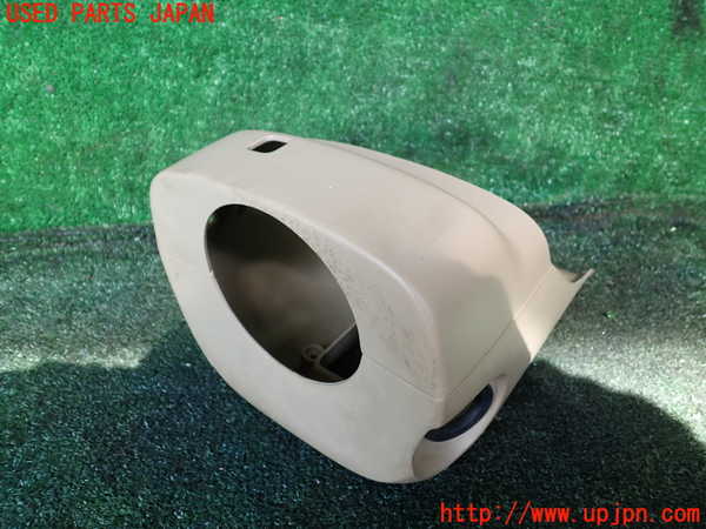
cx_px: 353
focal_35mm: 30
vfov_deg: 46.8
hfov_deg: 60.0
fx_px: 612
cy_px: 264
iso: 100
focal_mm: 5.4
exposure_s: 1/80
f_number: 2.3
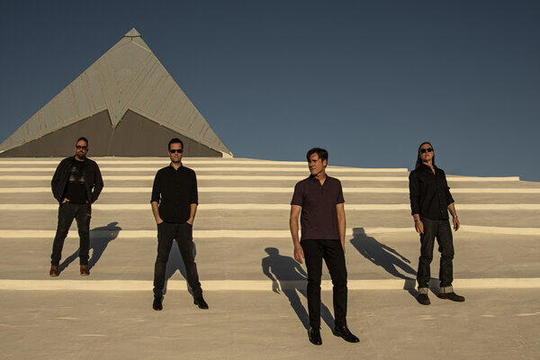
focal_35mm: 36
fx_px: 540
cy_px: 180
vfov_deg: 36.9
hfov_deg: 53.1
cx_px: 270
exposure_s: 1/2500
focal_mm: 24
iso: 100
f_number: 4
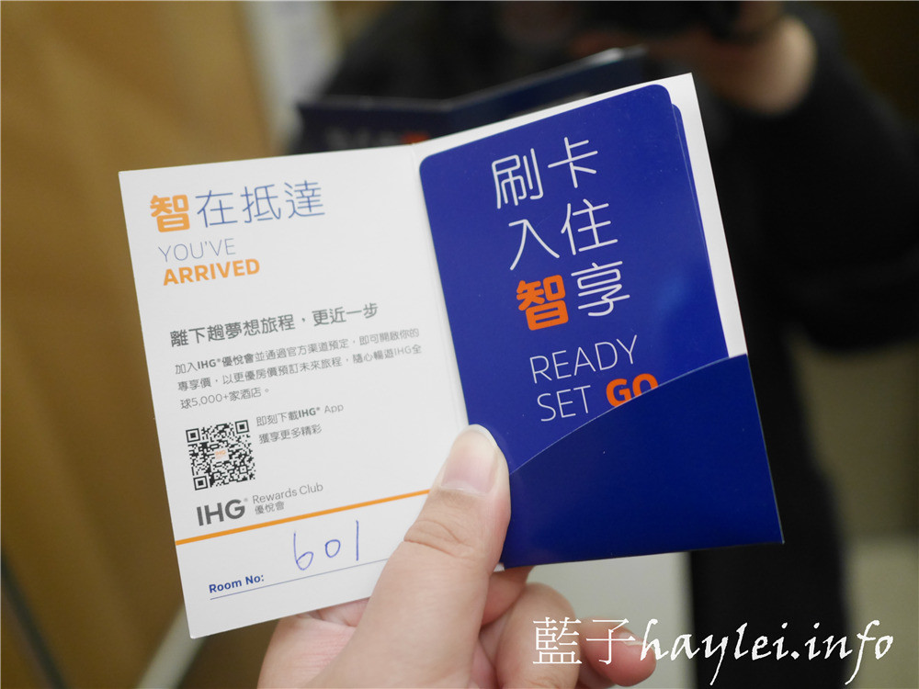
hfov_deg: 60.0
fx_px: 796
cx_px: 460
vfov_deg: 46.8
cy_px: 344
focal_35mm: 30
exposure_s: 1/125
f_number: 1.7
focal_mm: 15
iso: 1250
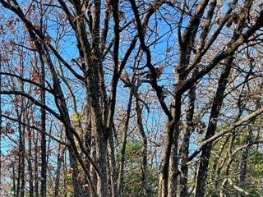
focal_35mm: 52
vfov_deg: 26.7
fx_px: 395
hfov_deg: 36.2
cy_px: 190
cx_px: 74
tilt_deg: +9.3
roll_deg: -0.3
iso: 50
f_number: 1.5
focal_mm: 5.7
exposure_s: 1/427
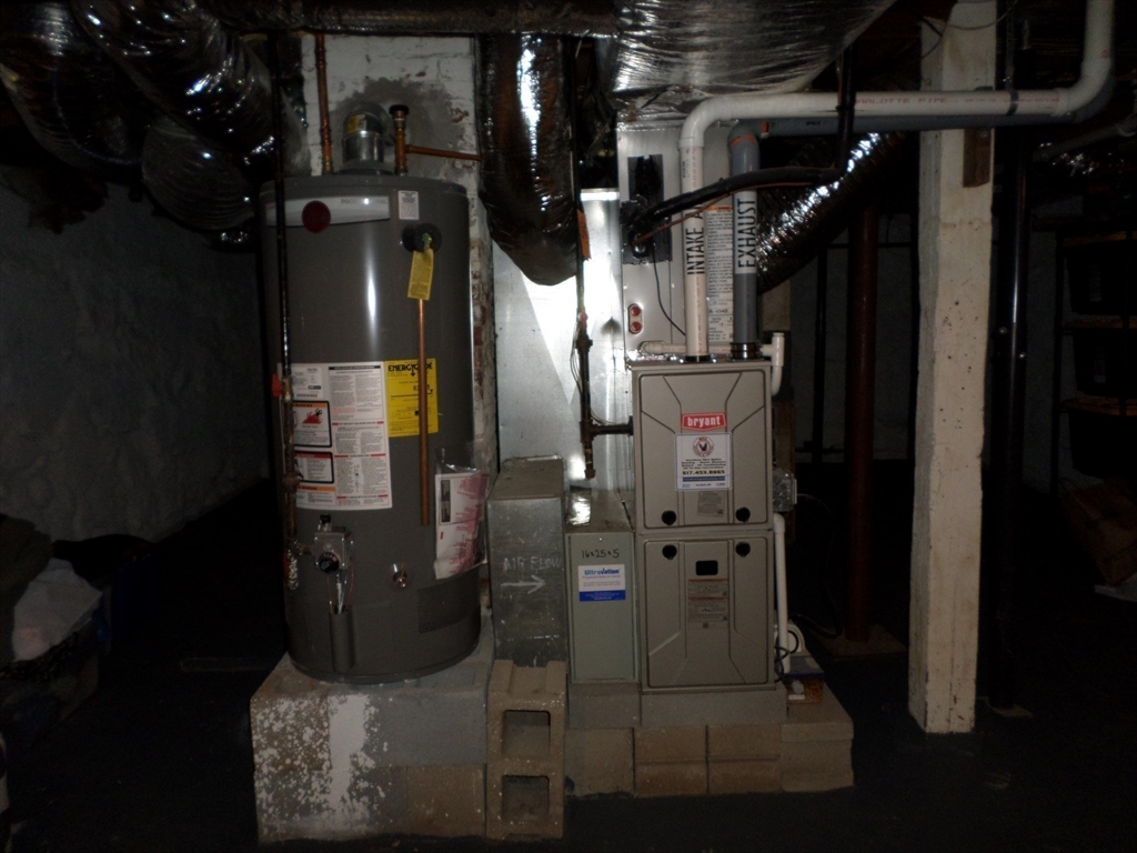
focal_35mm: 25
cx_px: 568
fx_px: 821
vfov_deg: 54.9
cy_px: 426
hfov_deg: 69.4
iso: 100
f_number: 2.5
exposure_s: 1/30
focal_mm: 4.5
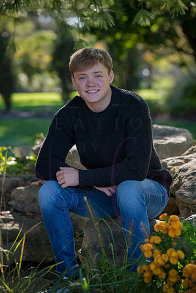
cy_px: 146
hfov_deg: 9.5
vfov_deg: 14.2
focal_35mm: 145
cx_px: 98
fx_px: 1184
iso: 800
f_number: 5
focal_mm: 145
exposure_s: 1/640
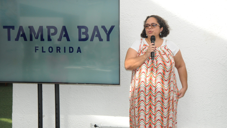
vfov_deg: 21.6
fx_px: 334
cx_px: 114
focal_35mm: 56
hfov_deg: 37.5
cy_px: 52
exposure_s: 1/200
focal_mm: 35
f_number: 13
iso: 800
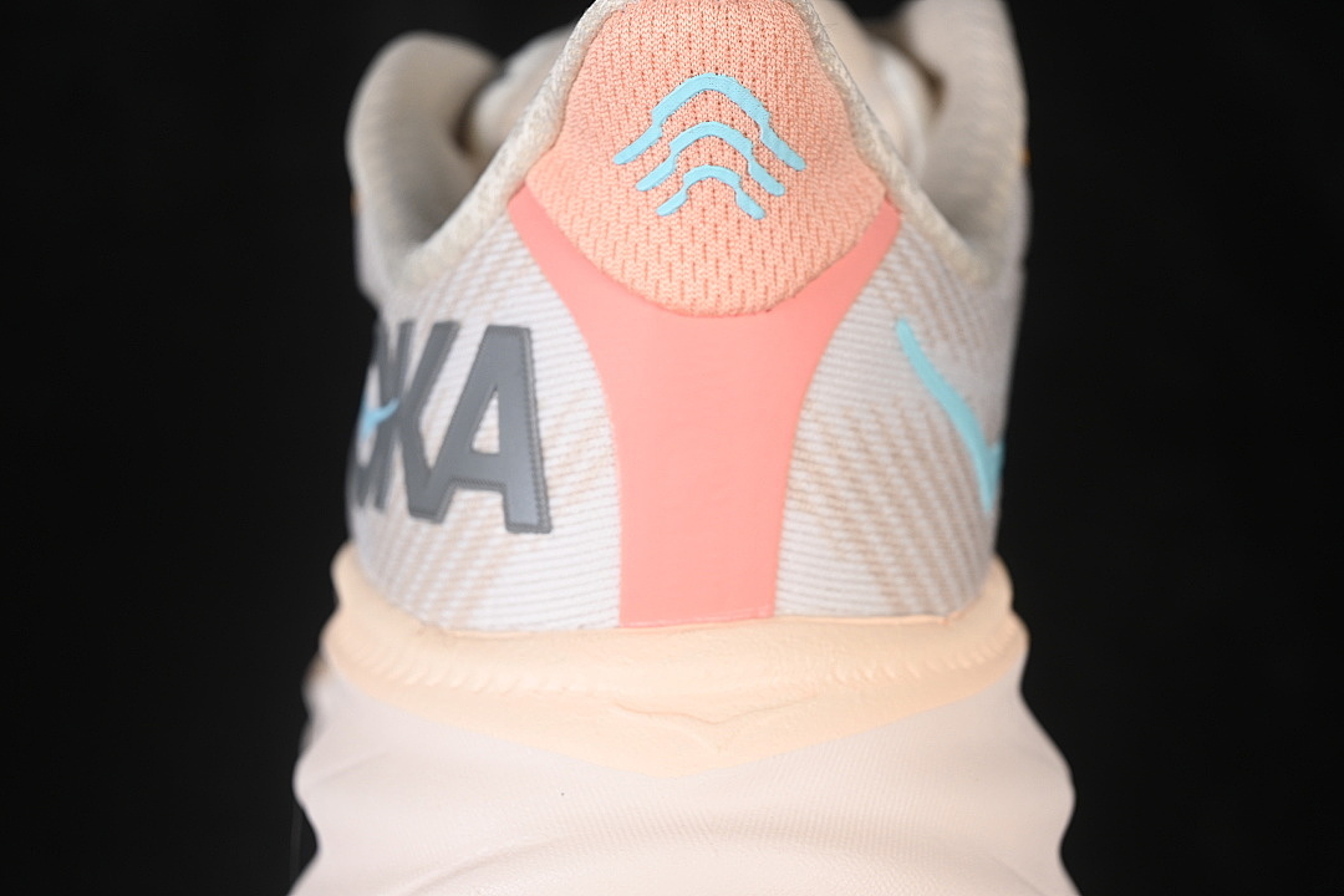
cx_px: 672
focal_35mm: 75
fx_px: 2800
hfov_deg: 27.0
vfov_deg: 18.2
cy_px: 448
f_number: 7.1
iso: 160
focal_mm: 50
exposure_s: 1/80
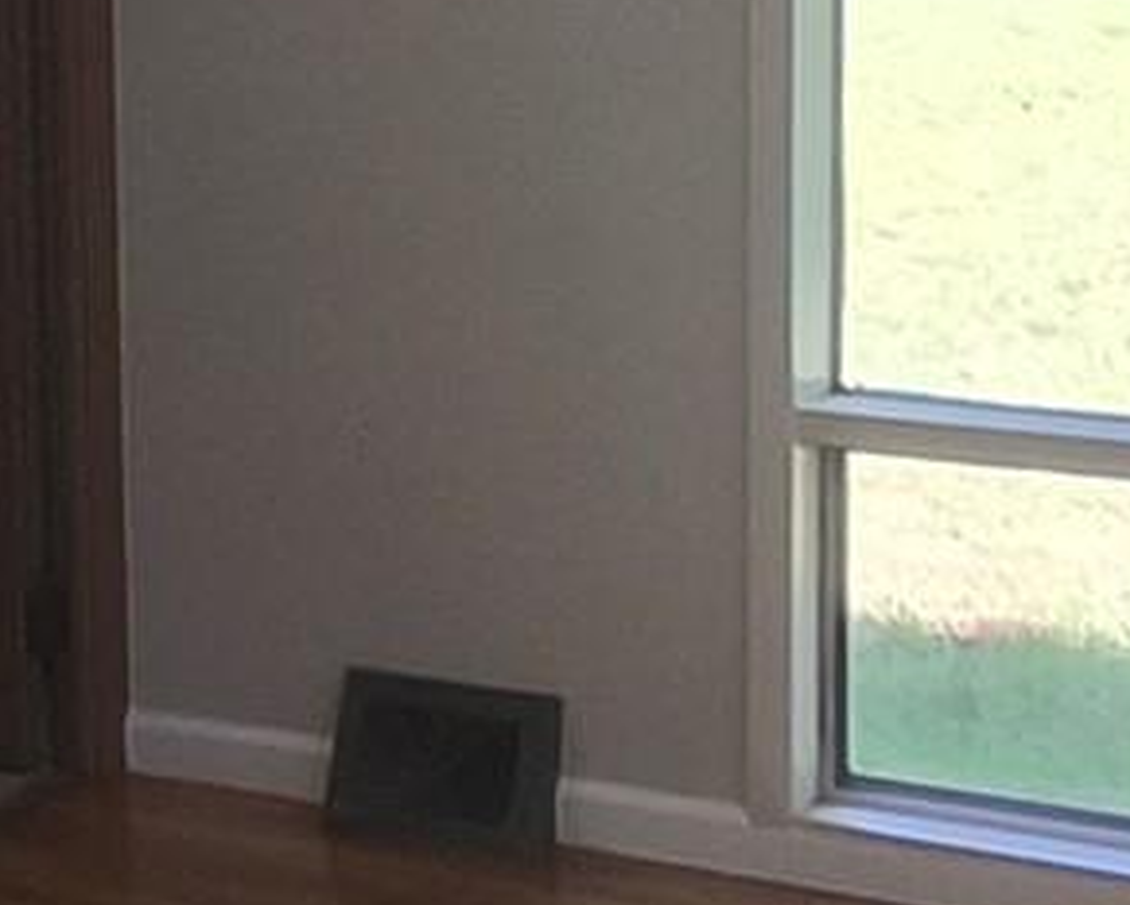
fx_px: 3680
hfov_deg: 17.3
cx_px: 245
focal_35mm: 110
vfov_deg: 14.0
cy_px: 249
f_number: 2.2
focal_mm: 1.46
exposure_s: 1/60
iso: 40
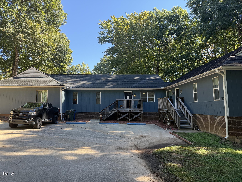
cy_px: 91
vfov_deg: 56.8
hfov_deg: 71.6
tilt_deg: +6.2
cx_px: 121
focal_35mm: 24
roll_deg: +1.1
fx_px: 168
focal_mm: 6.76
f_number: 1.78
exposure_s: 1/555
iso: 100
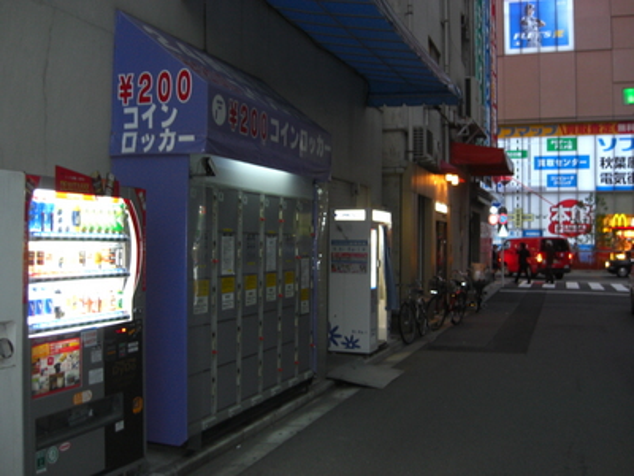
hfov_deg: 49.0
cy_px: 238
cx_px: 317
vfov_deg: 37.7
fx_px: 696
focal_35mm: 38
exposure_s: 1/30
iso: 200
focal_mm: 7.9
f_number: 2.8
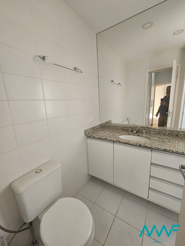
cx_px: 92
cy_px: 123
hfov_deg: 89.9
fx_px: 93
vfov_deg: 106.2
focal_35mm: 13
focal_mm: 2.2
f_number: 2.2
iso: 100
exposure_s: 1/60
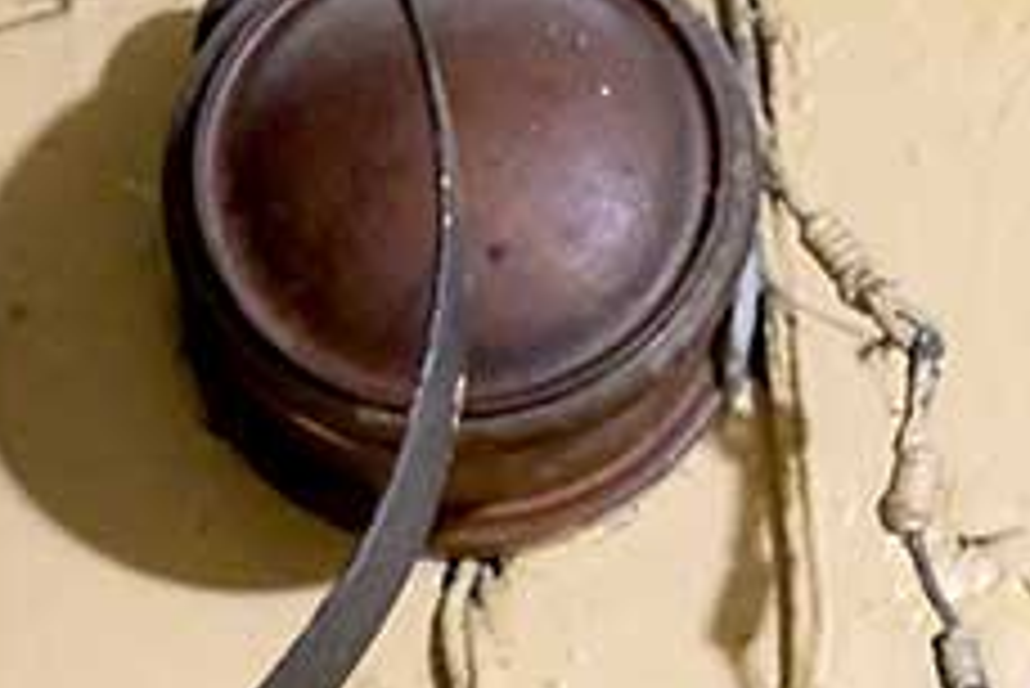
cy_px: 715
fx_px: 6642
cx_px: -463
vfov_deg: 5.9
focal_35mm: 232
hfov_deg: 8.7
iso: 6400
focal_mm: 40.7
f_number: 4
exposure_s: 1/56
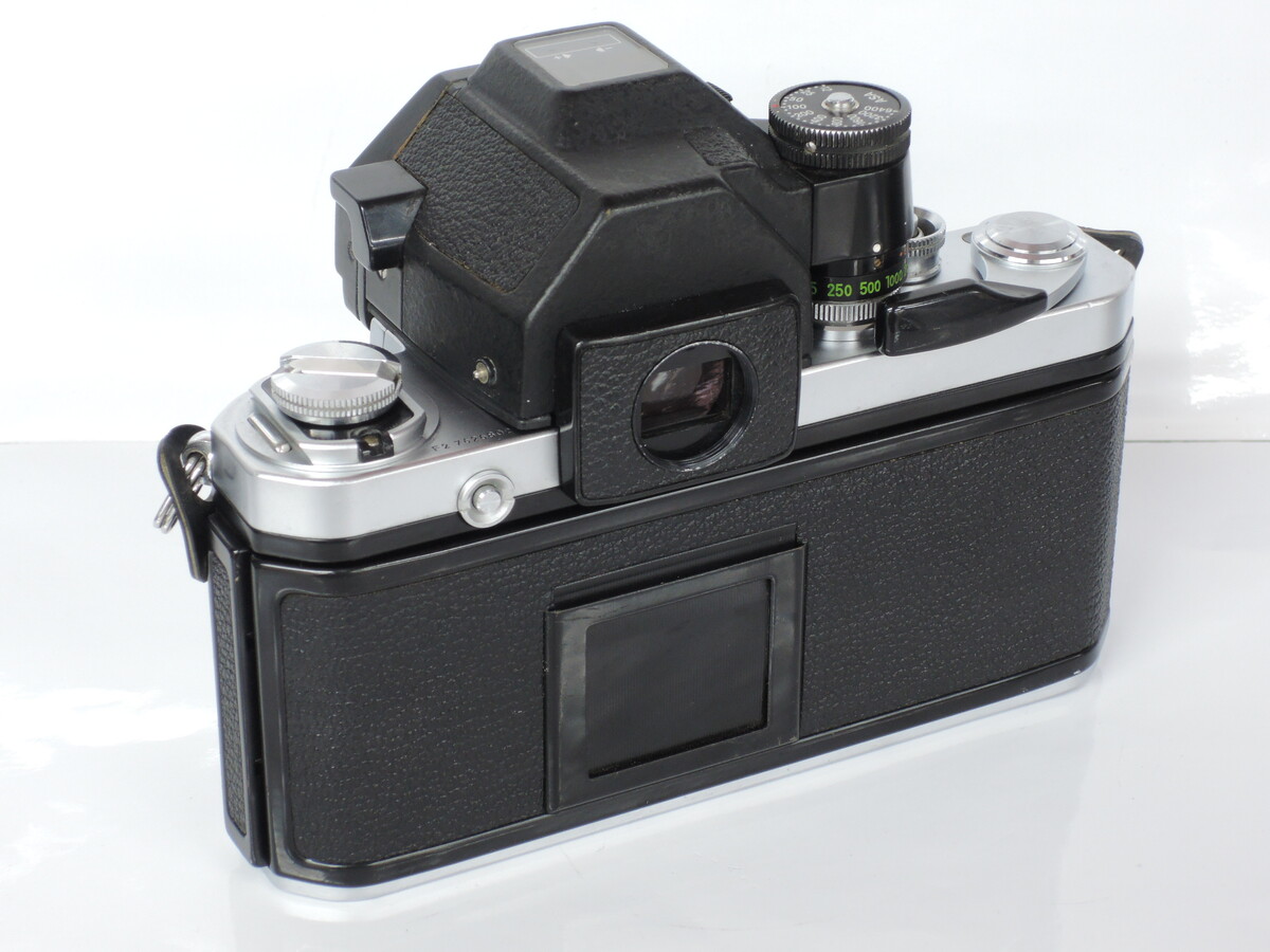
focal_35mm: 95
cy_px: 476
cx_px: 635
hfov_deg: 20.7
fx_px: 3485
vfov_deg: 15.6
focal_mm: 20.2
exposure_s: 1/15
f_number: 5.6
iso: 400
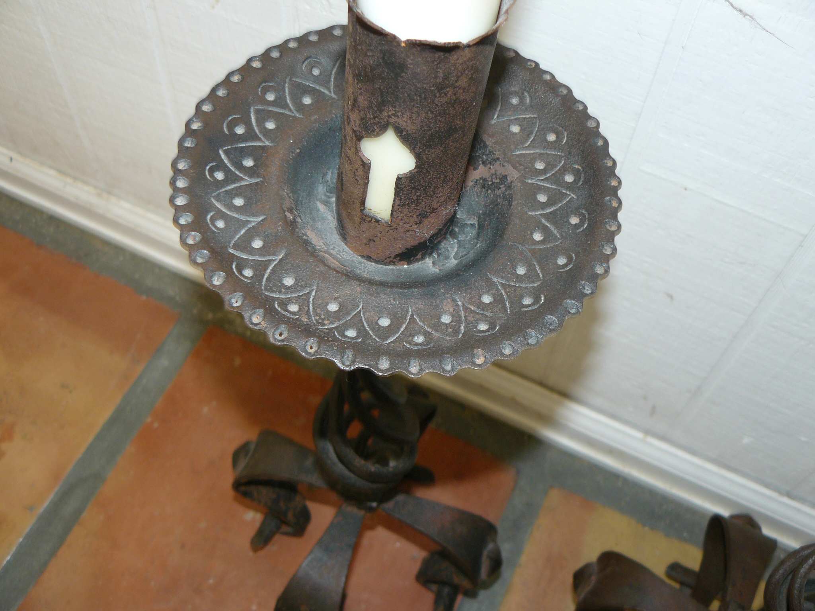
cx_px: 408
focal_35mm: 36
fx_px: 848
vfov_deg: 39.7
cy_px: 306
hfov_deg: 51.4
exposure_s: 1/30
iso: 100
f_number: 2.8
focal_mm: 6
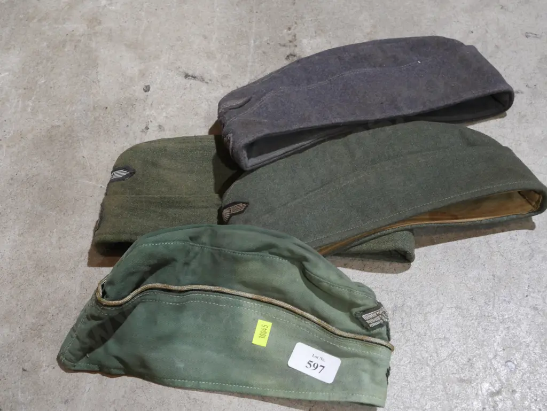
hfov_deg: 34.3
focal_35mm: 56
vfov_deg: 26.1
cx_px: 274
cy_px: 206
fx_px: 885
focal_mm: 28
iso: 800
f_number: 5.6
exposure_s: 1/60
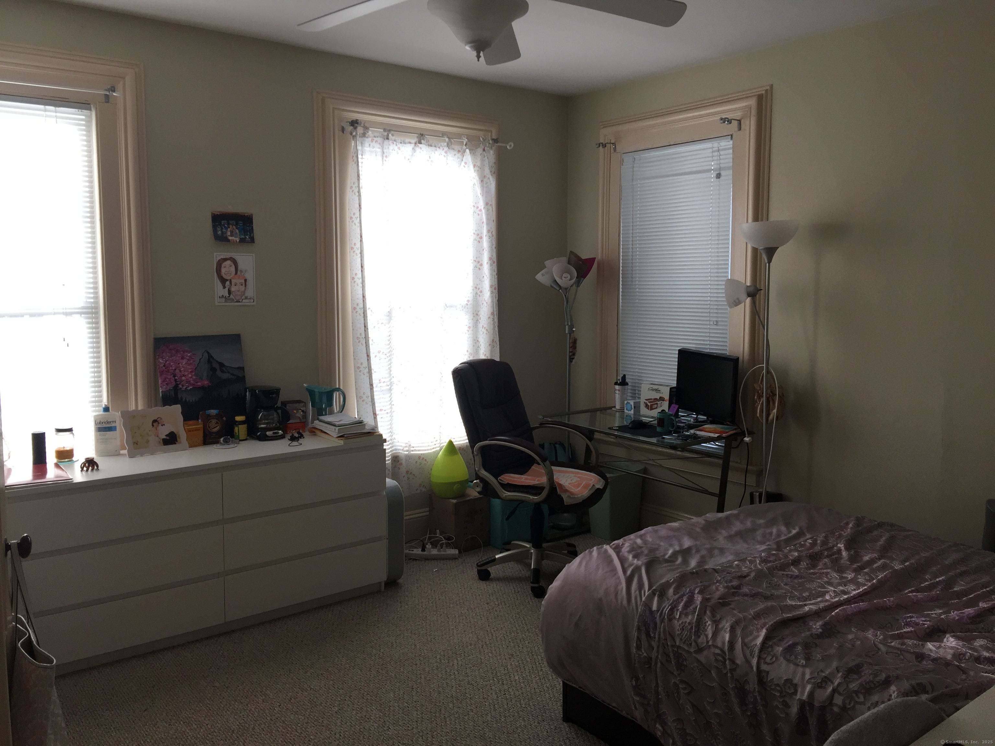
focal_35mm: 29
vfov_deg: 48.2
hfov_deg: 61.7
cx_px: 498
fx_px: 834
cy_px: 373
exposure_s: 1/100
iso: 50
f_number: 2.2
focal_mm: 4.15
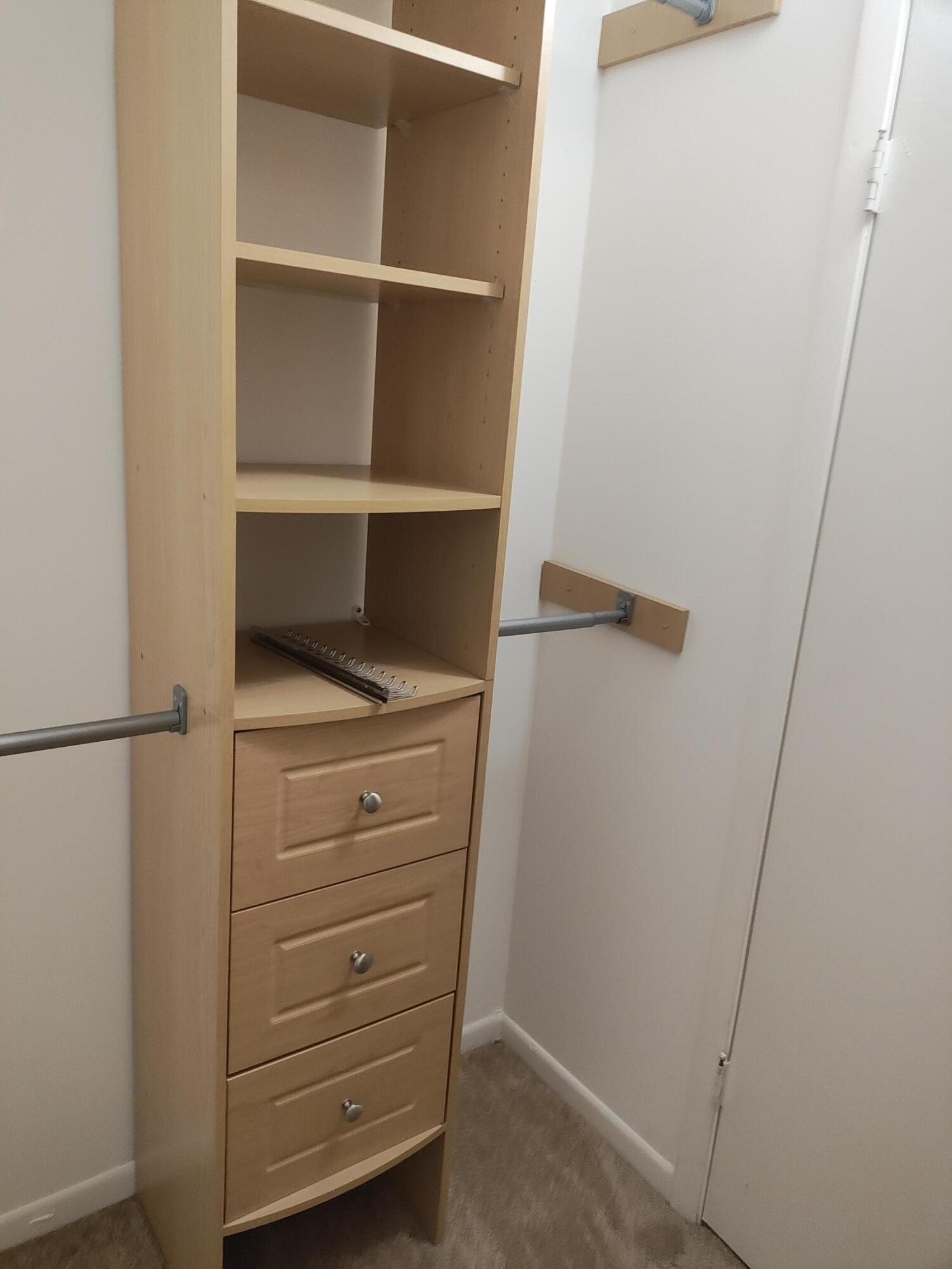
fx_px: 917
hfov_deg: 54.9
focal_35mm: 25
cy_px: 634
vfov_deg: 69.4
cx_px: 476
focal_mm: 4.71
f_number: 1.7
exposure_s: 1/60
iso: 1025
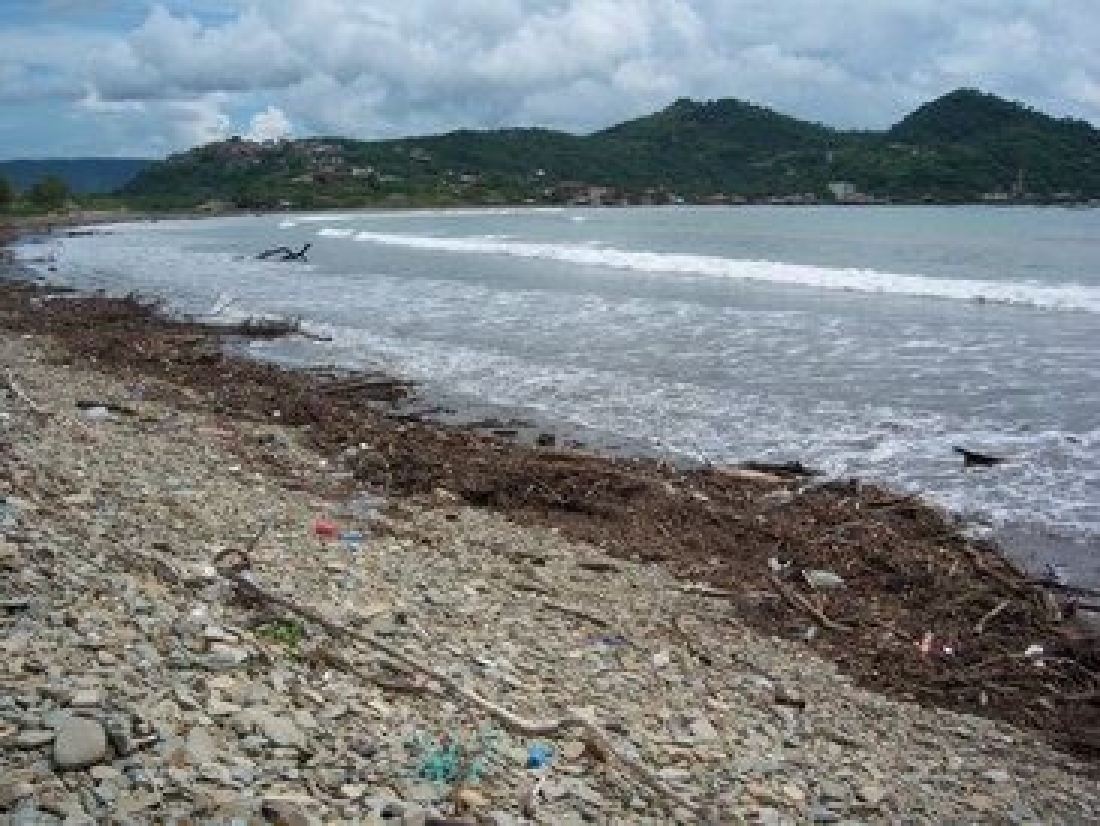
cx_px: 550
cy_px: 413
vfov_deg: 39.7
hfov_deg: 51.3
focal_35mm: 36
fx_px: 1144
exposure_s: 1/1250
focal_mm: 7.5
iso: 80
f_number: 4.8
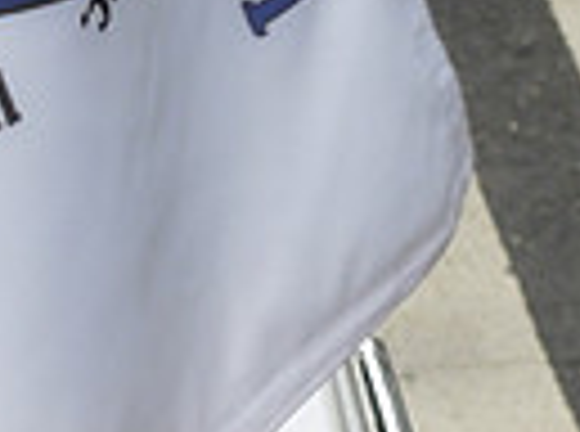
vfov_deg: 2.7
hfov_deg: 3.7
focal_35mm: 537
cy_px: -200
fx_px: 8973
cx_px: -121
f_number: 4.8
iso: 100
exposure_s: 1/320
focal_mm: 21.5
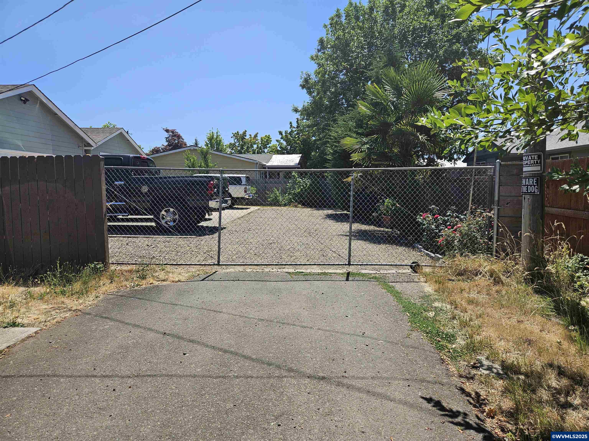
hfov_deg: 73.9
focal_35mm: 23
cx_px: 294
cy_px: 220
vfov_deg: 58.9
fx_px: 391
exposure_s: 1/1839
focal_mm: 5.4
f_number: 1.8
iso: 25
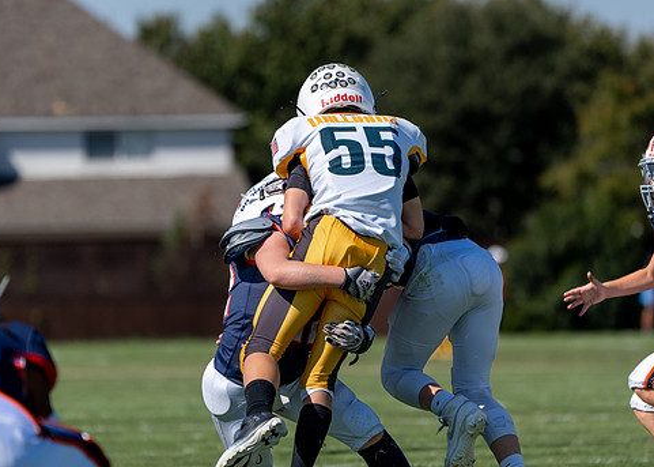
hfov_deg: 4.7
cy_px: 246
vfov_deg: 3.4
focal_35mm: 426
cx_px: 353
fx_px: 7908
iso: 125
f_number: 5.6
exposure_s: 1/1600
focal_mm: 309
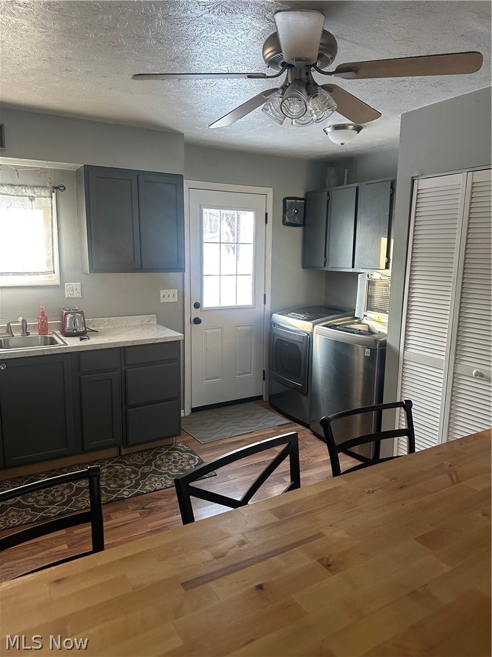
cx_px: 246
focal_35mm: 24
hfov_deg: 56.8
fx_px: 455
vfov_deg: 71.6
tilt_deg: -8.8
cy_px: 328
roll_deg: -1.4
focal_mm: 6.86
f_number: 1.78
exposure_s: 1/92
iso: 250
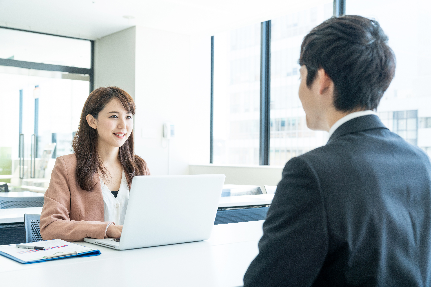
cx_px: 216
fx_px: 515
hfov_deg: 45.4
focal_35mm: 43
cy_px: 144
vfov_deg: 31.2
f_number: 4.5
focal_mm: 43
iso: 250
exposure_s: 1/160
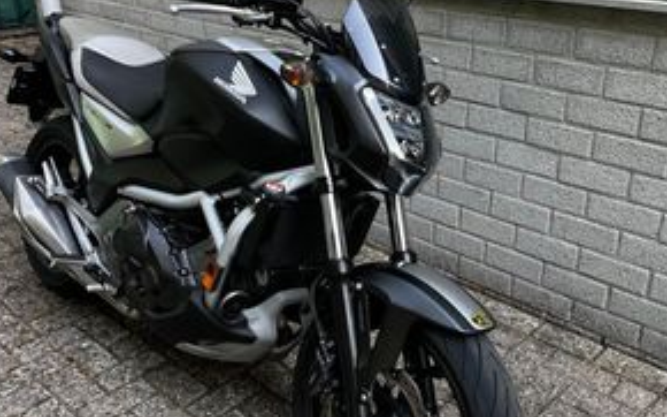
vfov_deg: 33.6
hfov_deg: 51.5
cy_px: 210
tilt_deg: -24.6
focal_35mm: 38
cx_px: 354
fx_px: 690
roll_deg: -0.4
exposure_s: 1/122
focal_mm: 5.1
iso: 40
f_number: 1.6
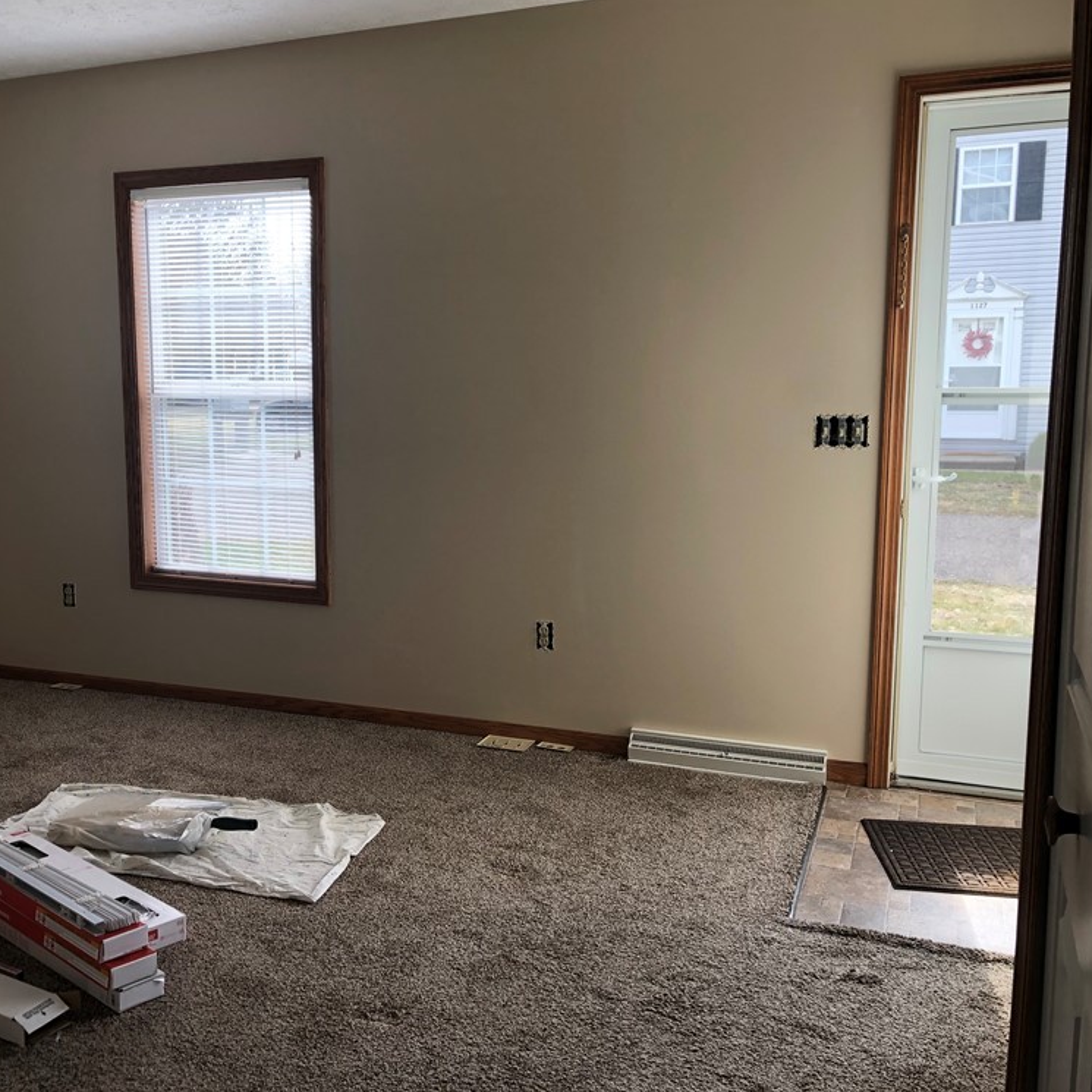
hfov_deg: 47.8
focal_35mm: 34
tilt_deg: -8.3
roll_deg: +1.6
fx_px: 1213
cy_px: 538
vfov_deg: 48.4
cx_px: 384
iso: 25
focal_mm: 3.99
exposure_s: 1/120
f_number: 1.8
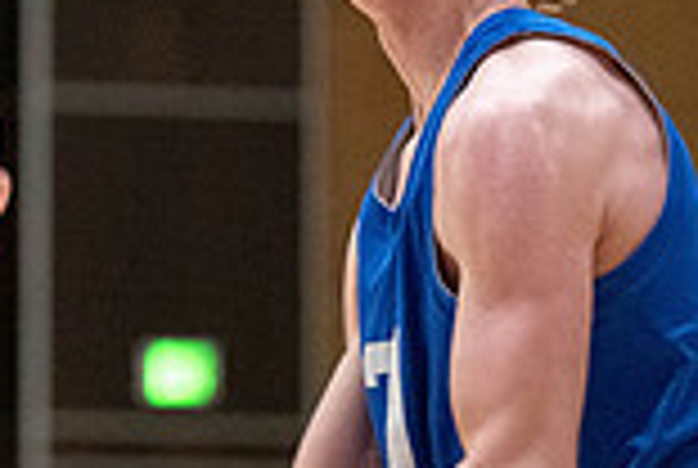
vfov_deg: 3.4
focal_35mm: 411
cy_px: 10
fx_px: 7984
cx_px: -607
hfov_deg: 4.9
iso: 6400
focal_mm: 105
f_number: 2.8
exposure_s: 1/500
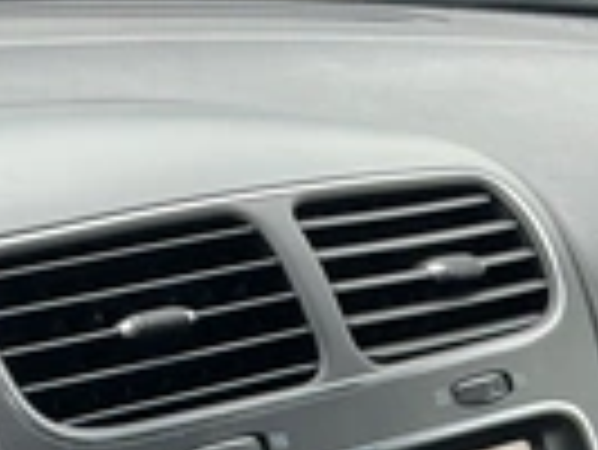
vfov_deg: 16.2
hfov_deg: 23.3
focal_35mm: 84
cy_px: 652
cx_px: 301
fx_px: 1452
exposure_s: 1/122
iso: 20
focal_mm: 3
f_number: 1.8
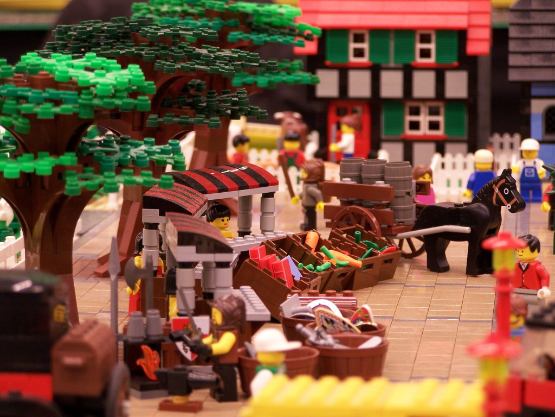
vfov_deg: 10.7
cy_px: 208
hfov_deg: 14.2
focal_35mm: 139
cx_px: 278
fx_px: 2229
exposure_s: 1/2
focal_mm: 23.1
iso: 80
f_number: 3.2
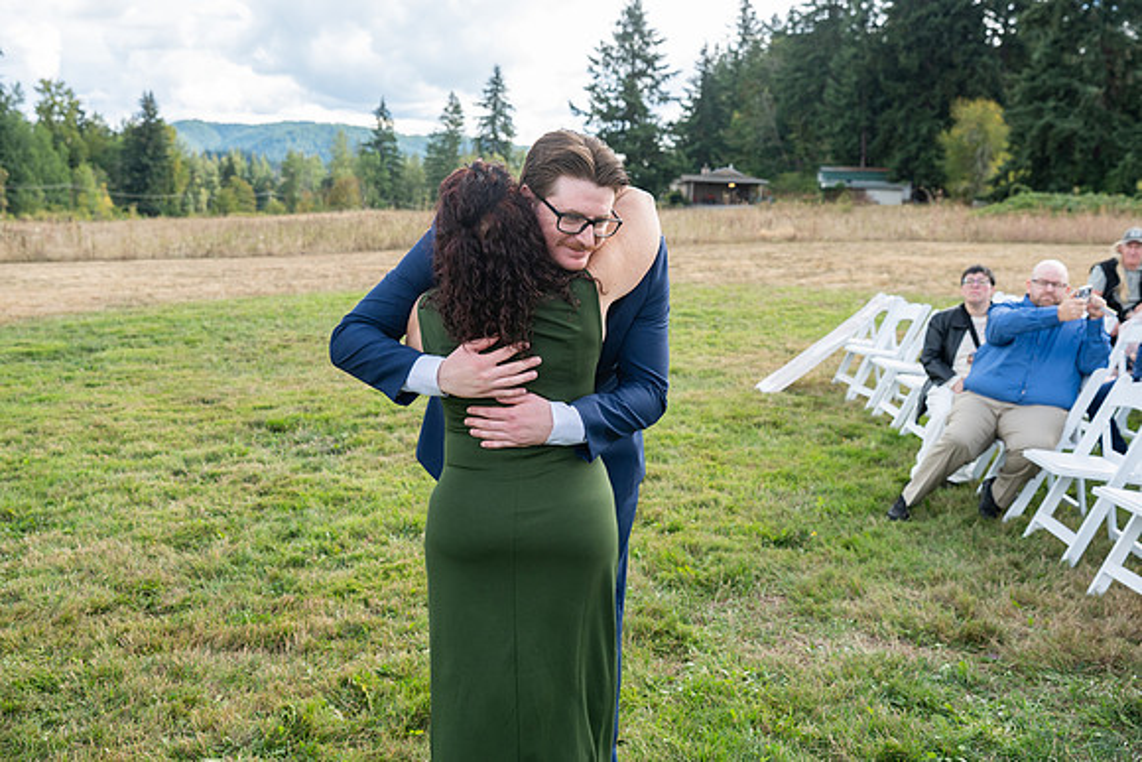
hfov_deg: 51.9
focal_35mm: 37
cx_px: 571
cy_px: 381
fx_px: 1174
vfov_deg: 36.0
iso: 400
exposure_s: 1/640
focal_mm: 37
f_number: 4.5
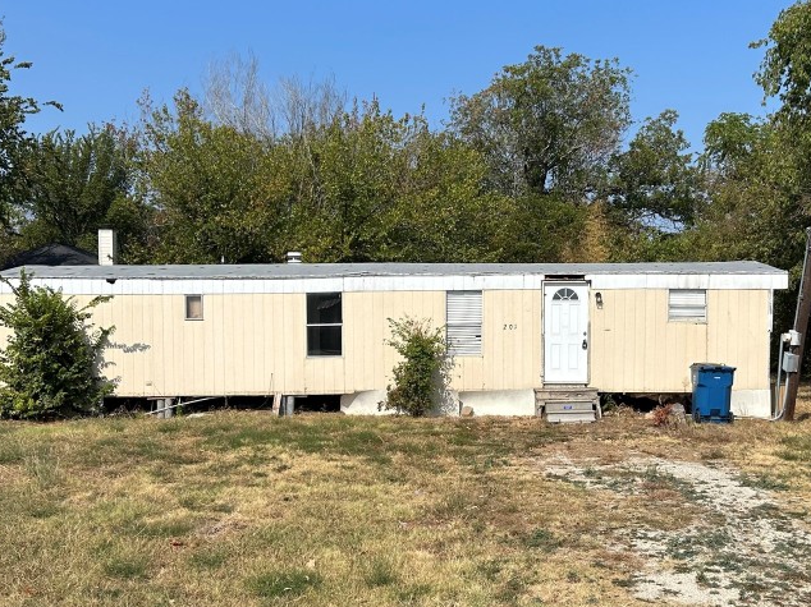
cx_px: 435
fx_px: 984
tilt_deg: -4.1
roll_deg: +0.6
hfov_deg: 44.8
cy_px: 358
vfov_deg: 34.2
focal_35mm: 42
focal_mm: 5.7
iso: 50
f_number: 1.5
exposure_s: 1/6579
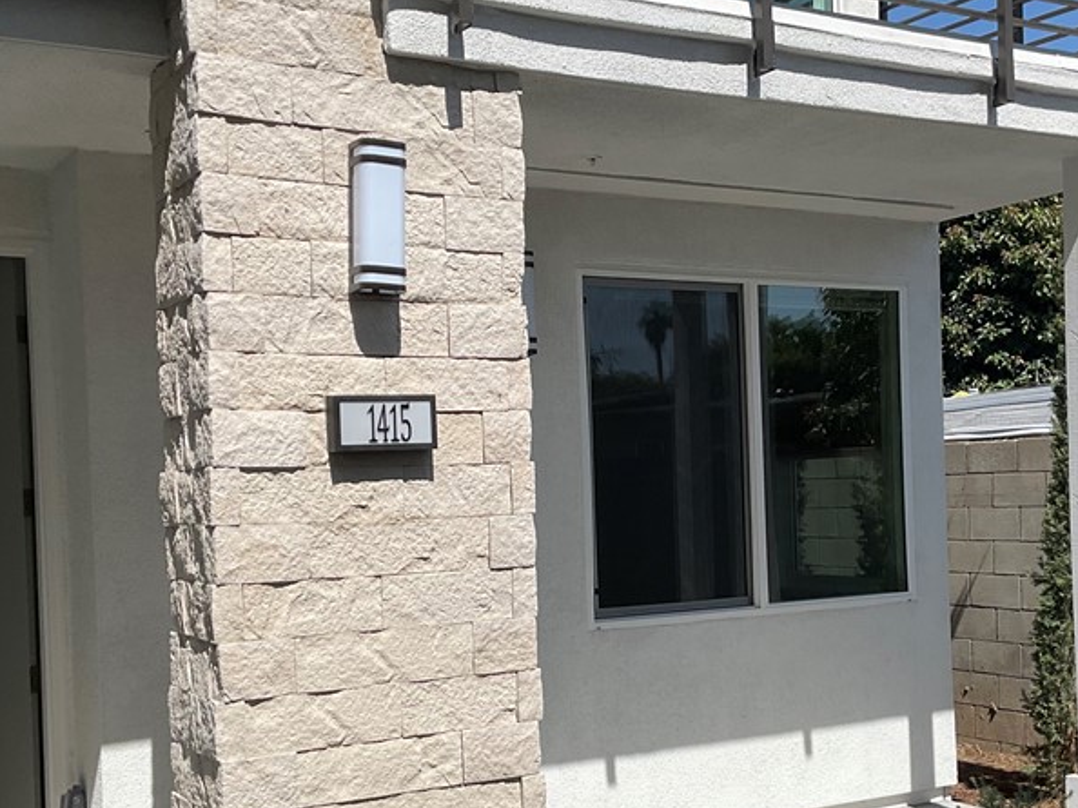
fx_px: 1556
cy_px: 505
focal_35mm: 50
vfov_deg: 29.0
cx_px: 621
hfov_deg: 38.1
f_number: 1.8
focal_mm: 3
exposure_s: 1/2959
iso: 16
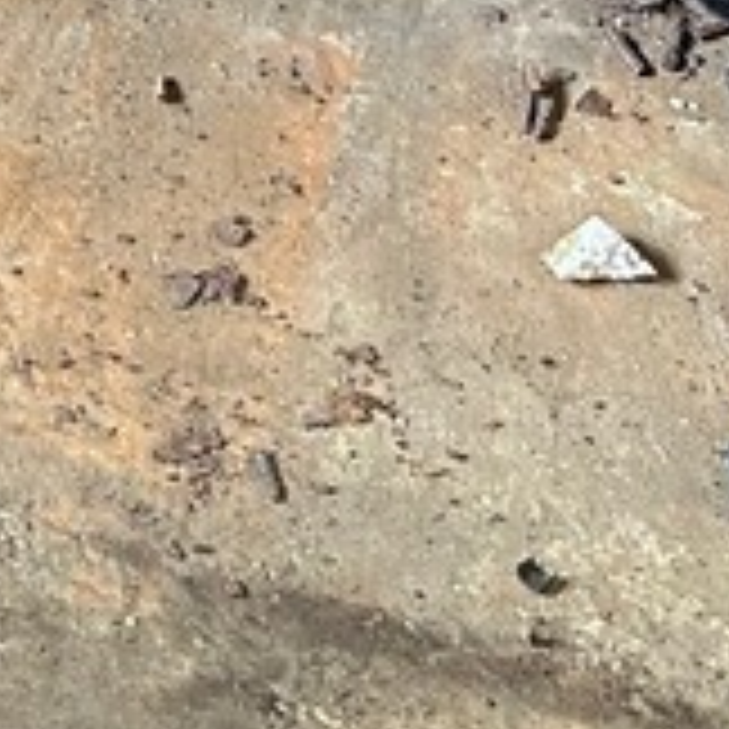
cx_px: -576
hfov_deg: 12.0
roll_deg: -0.1
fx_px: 3193
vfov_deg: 11.4
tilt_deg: -25.0
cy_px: -842
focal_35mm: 134
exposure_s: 1/60
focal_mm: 6.86
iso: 320
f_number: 1.78
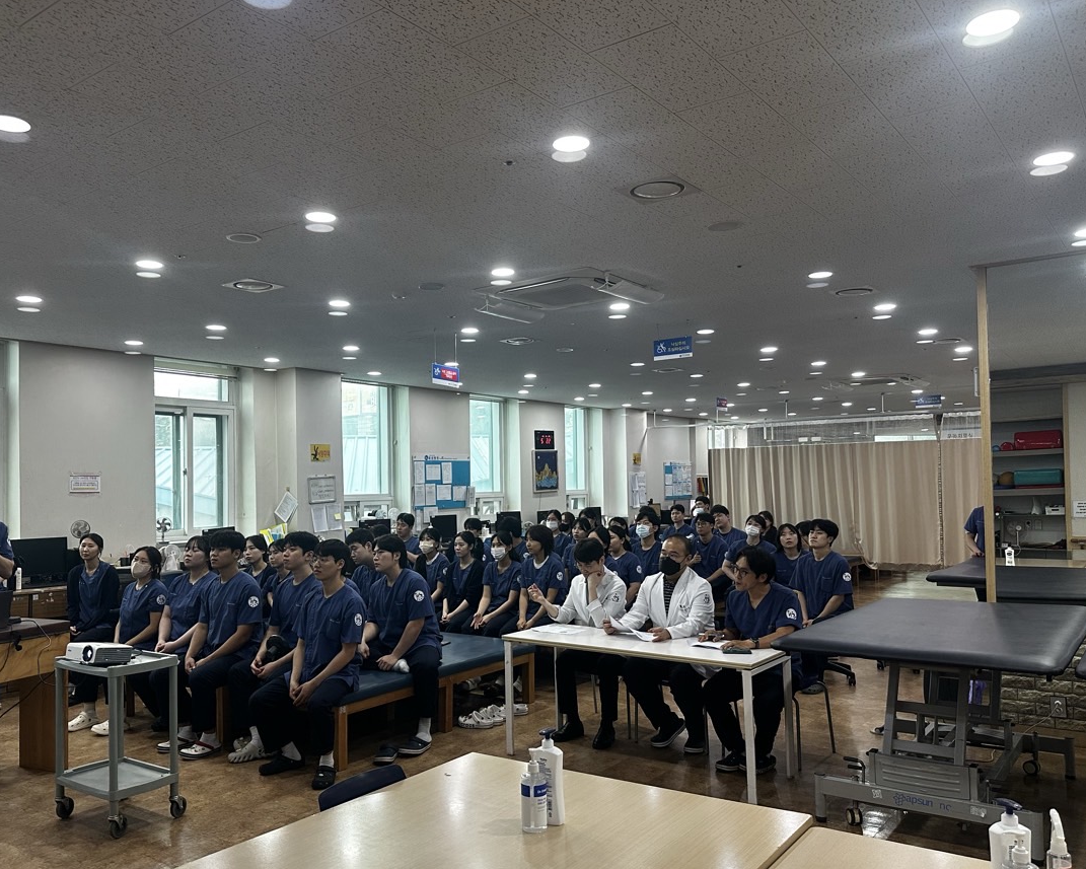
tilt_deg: +1.4
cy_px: 464
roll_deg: +1.3
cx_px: 500
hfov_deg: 62.1
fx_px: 900
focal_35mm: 28
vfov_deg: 51.5
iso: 200
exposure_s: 1/120
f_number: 1.78
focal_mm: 6.86
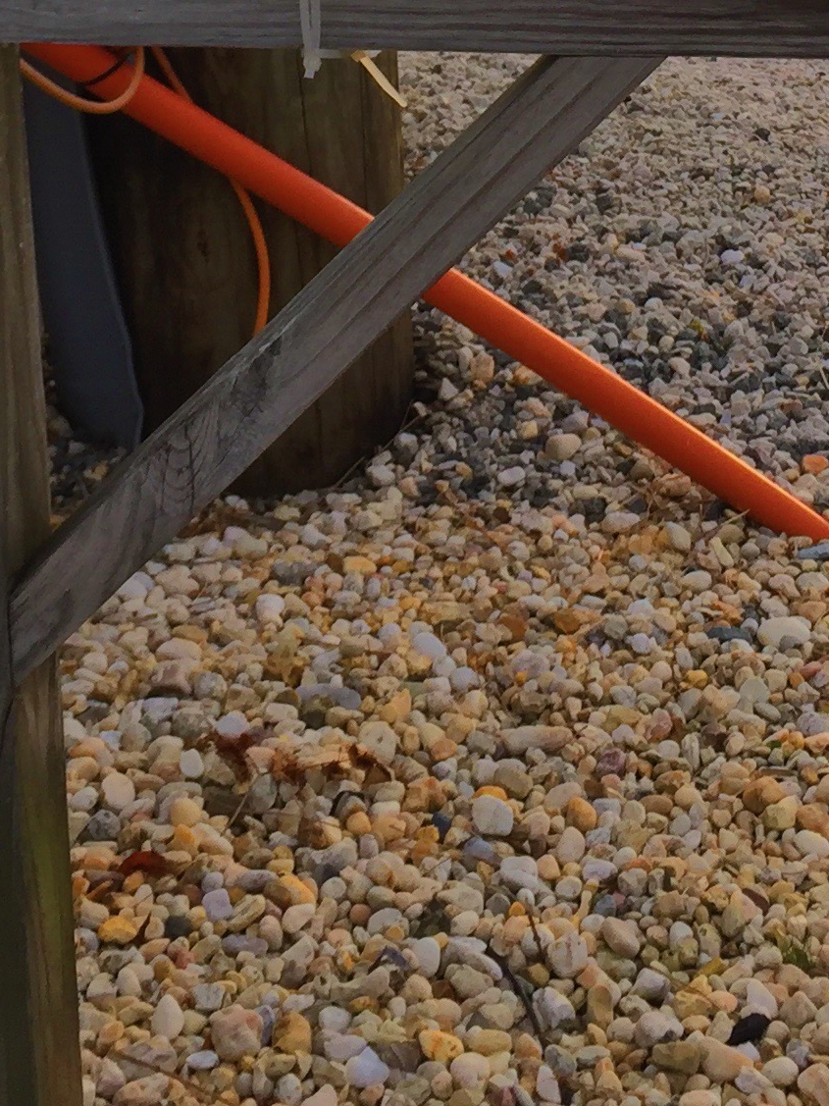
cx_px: 372
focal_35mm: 84
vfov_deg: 22.1
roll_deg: +3.0
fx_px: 2683
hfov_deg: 17.6
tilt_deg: -11.0
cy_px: -94
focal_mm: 4.15
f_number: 2.2
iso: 32
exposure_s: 1/565
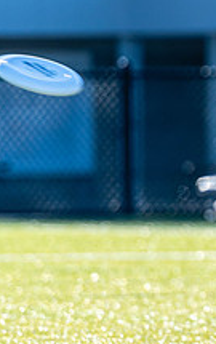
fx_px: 8402
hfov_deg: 1.5
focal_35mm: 895
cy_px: 140
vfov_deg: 2.3
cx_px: 474
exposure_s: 1/1000
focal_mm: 200
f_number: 3.2
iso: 100
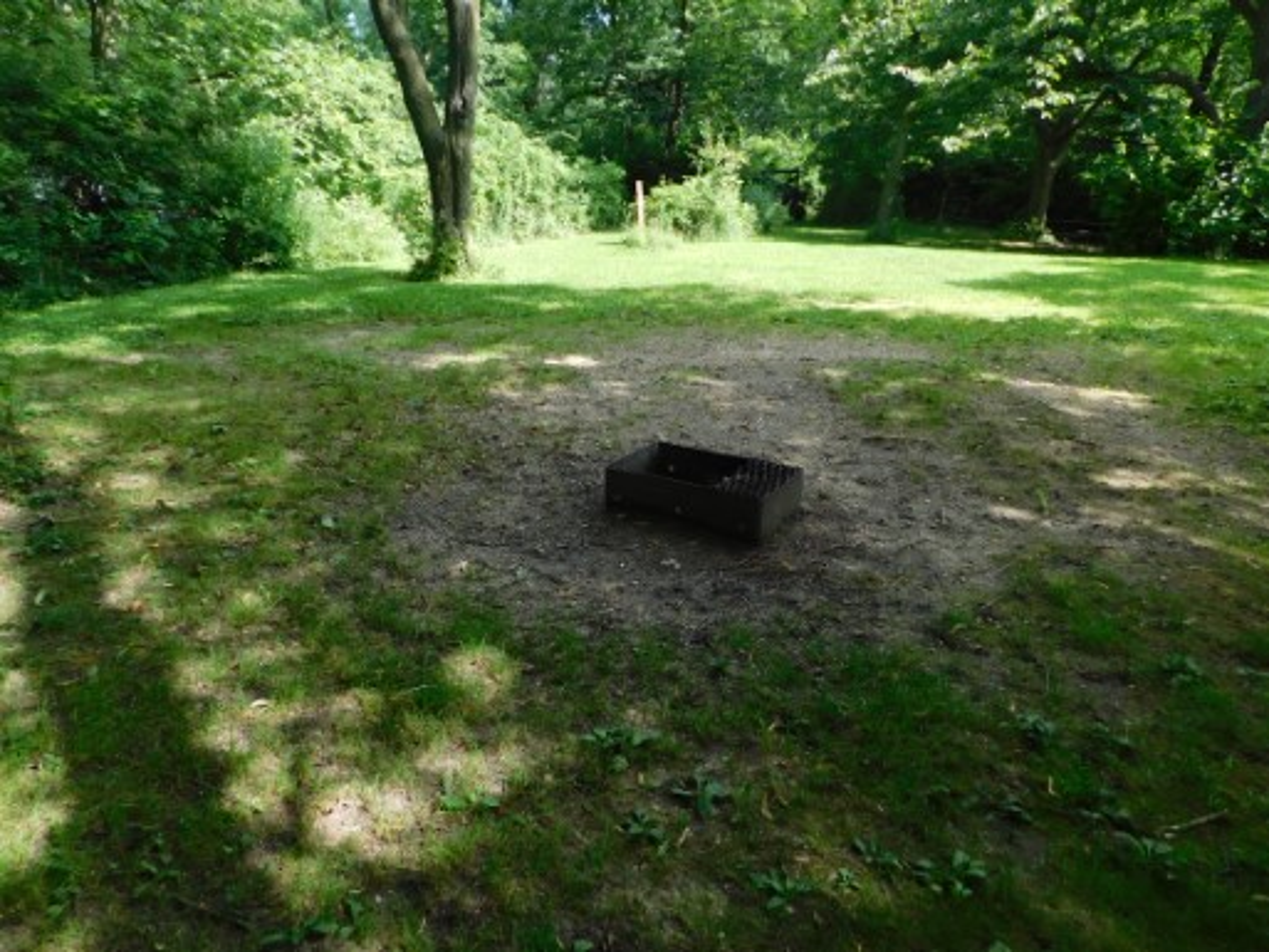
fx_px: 843
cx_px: 634
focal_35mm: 23
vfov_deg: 58.9
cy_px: 476
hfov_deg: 73.9
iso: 125
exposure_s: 1/250
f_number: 3
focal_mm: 4
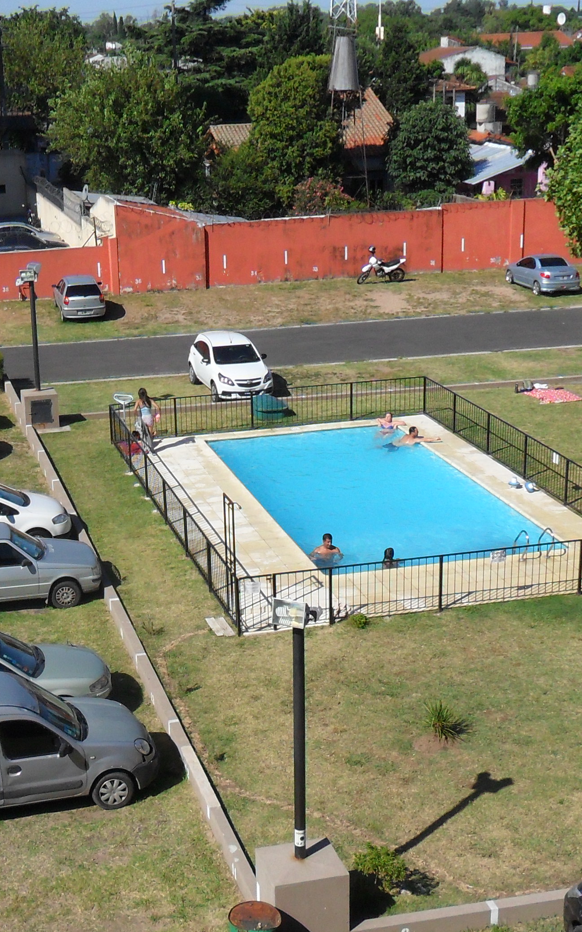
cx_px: 158
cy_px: 552
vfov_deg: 36.8
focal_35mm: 55
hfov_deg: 23.4
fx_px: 1396
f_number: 8.9
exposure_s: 1/250
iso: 100
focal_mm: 4.9
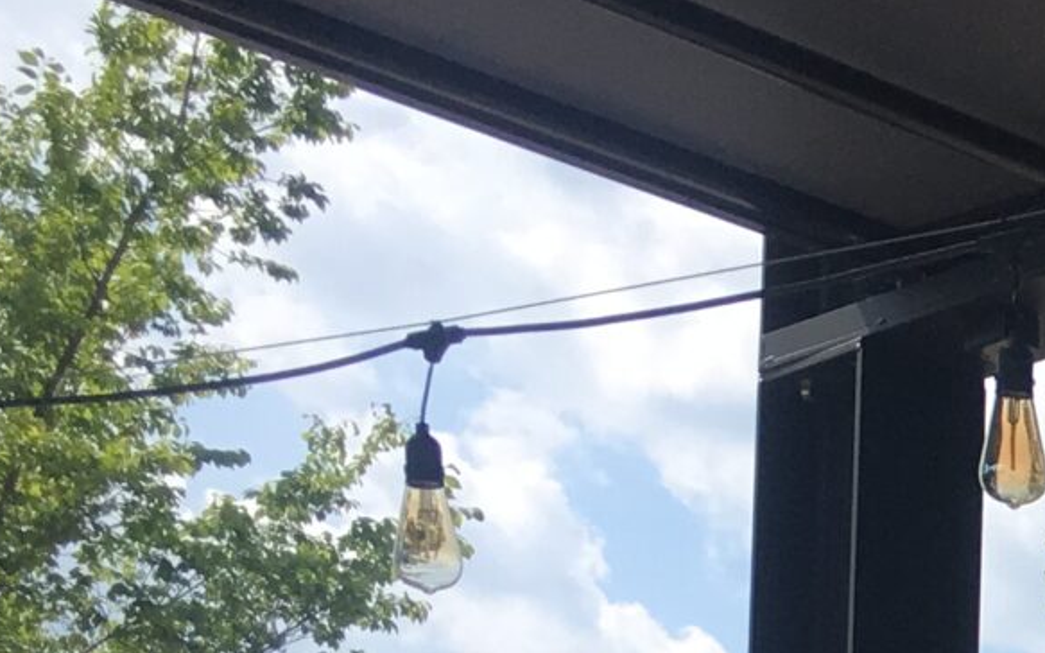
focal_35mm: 135
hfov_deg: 13.4
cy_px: 1401
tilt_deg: +5.5
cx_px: 2042
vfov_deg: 9.0
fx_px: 3844
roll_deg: -0.9
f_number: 2.2
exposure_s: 1/1508
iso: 25
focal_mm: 4.15
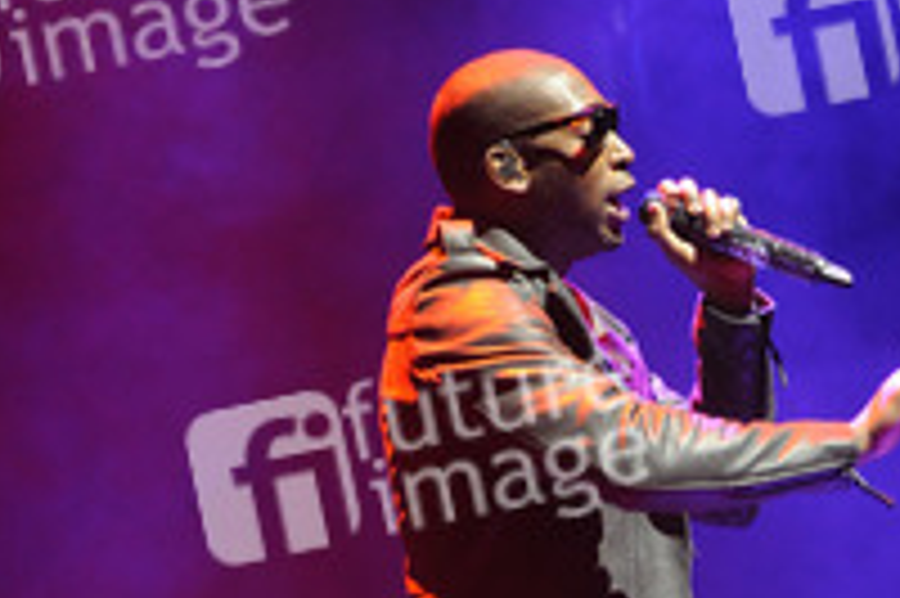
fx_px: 3497
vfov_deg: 9.7
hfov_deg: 14.7
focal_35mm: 140
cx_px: 549
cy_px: 683
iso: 3200
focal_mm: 70
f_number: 5
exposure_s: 1/125
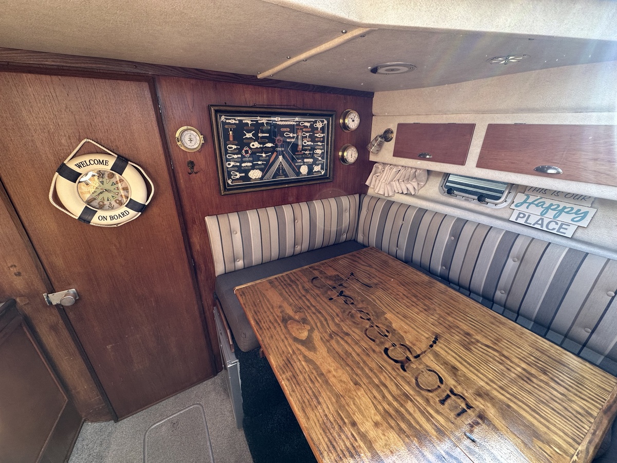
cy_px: 232
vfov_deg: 85.7
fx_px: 250
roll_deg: +0.1
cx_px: 308
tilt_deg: -21.8
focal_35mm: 14
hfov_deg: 102.1
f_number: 2.2
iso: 64
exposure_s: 1/99
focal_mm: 2.22
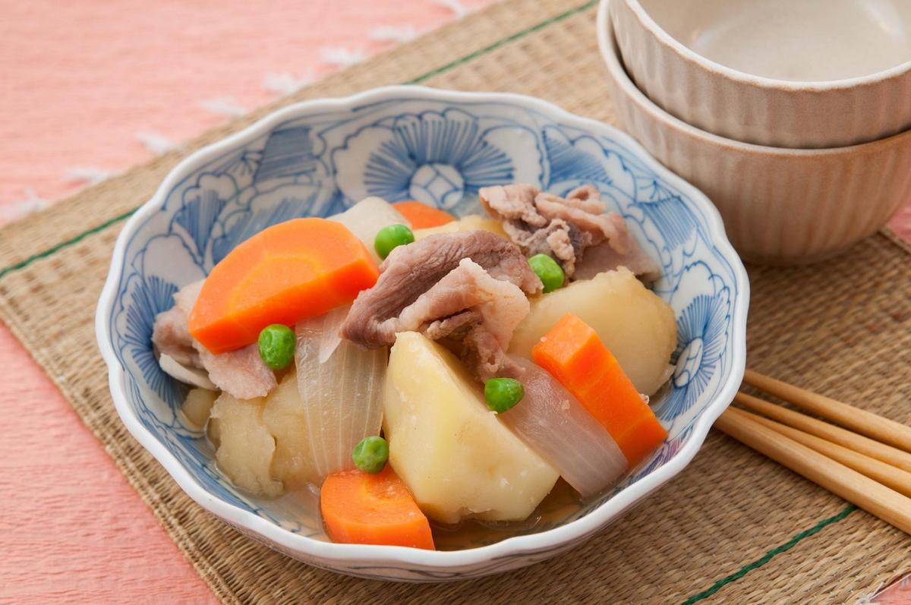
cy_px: 302
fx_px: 2843
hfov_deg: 18.2
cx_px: 456
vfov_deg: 12.1
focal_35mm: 112
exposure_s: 1/125
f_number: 7.1
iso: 200
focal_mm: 75
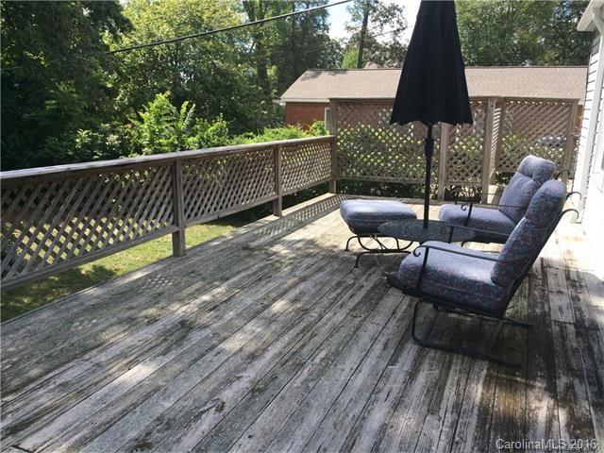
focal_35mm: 29
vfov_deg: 48.2
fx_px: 506
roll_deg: -0.8
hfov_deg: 61.7
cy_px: 226
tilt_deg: -13.0
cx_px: 302
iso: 32
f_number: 2.2
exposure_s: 1/733
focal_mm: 4.15
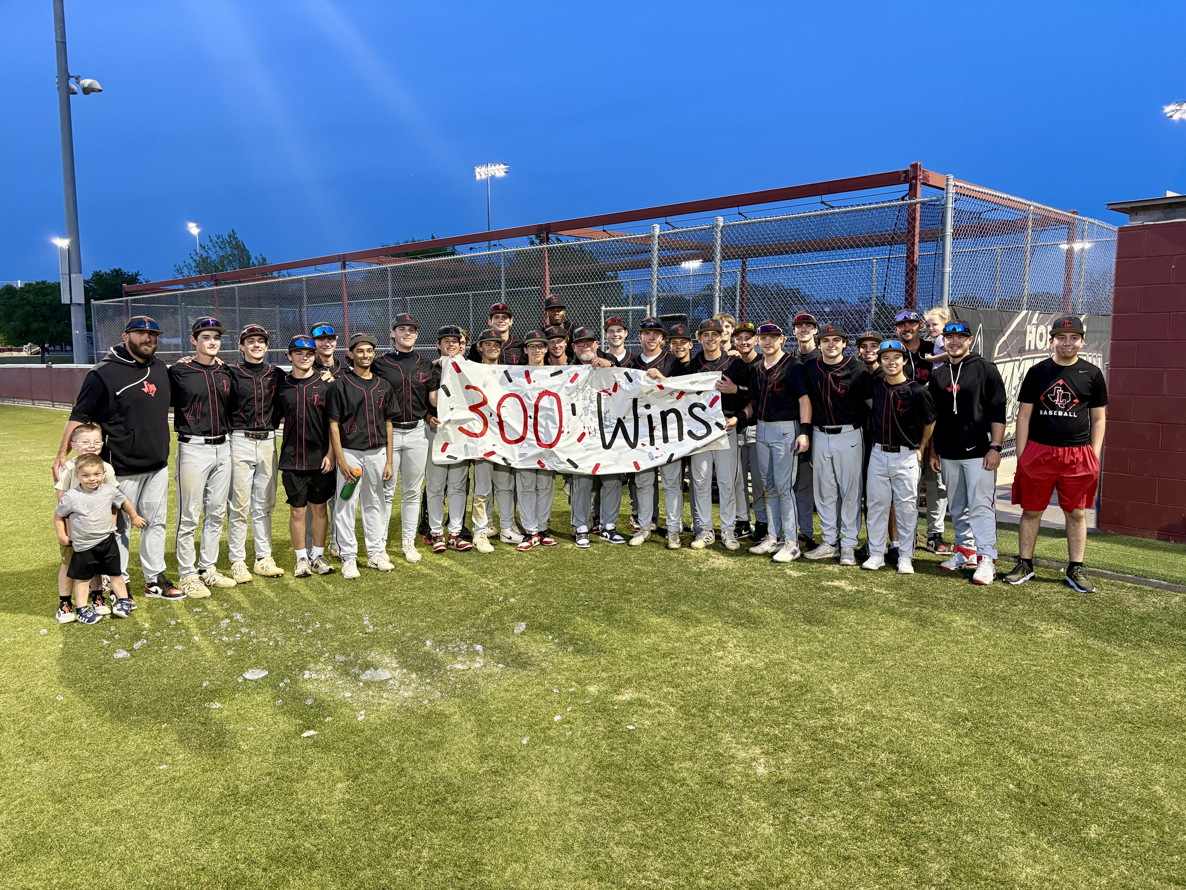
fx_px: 891
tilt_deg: -7.3
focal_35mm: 26
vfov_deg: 53.1
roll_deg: +1.0
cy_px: 445
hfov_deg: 67.3
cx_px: 593
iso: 250
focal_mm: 5.96
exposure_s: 1/60
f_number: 1.6
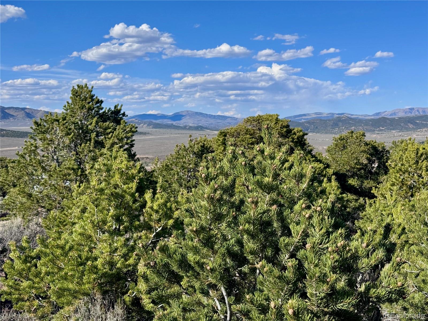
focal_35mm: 48
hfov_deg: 39.7
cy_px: 160
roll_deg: +0.9
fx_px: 593
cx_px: 214
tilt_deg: -3.3
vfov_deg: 30.3
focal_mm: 6.76
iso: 64
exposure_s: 1/4608
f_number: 1.78
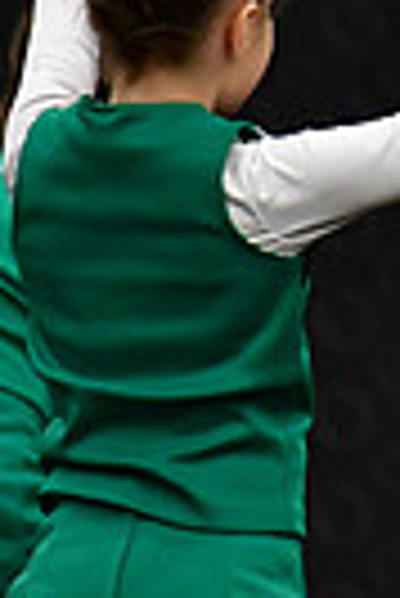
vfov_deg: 1.6
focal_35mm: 1307
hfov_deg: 1.1
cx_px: 1146
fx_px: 21725
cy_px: 173
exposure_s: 1/800
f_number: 2.8
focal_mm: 200
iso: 4000
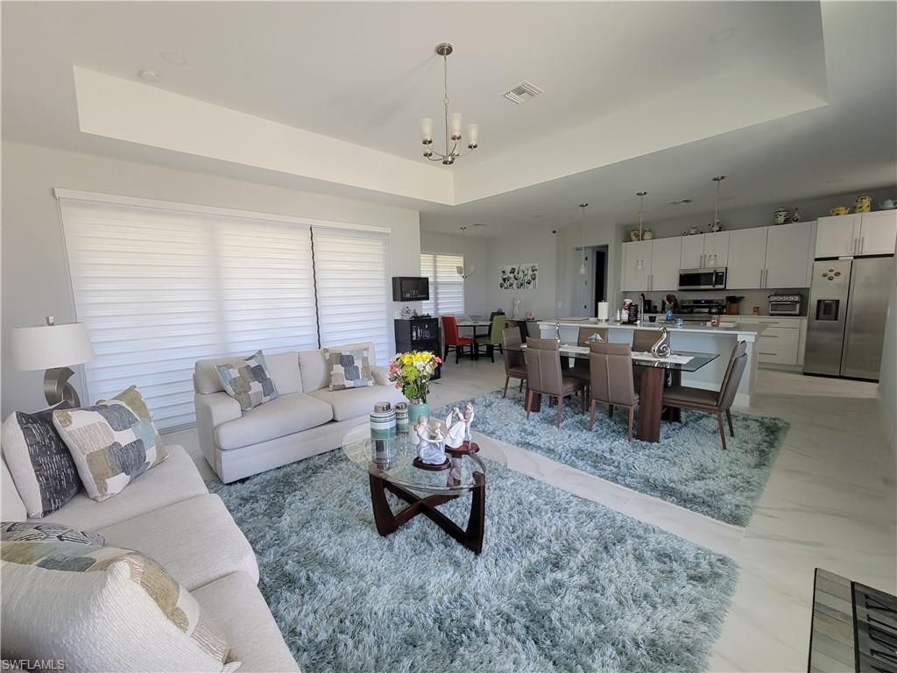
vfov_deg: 89.9
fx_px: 337
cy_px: 336
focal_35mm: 13
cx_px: 448
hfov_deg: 106.2
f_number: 2.2
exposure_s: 1/60
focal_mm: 2.2
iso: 200
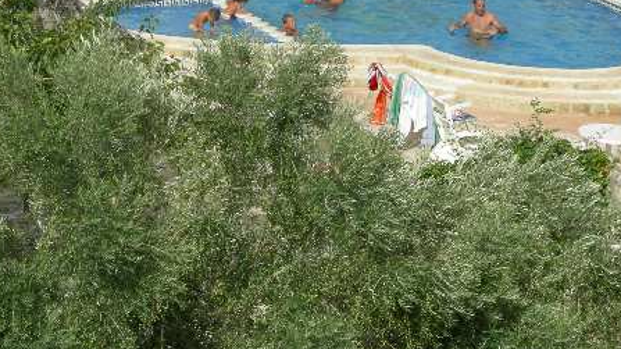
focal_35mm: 199
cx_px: 371
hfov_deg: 10.8
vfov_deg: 6.1
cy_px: 189
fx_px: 3275
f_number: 6.5
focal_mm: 26.3
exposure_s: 1/254
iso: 64
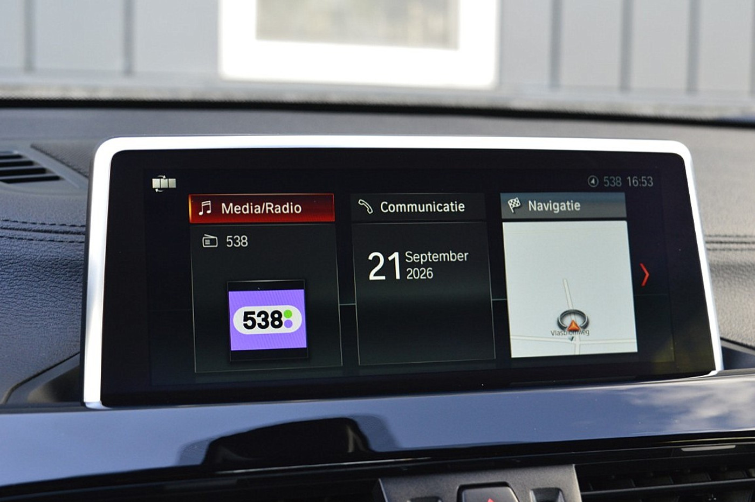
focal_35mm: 57
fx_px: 1194
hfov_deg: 35.1
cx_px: 378
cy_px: 251
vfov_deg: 23.7
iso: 800
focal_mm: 38
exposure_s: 1/60
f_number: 7.1
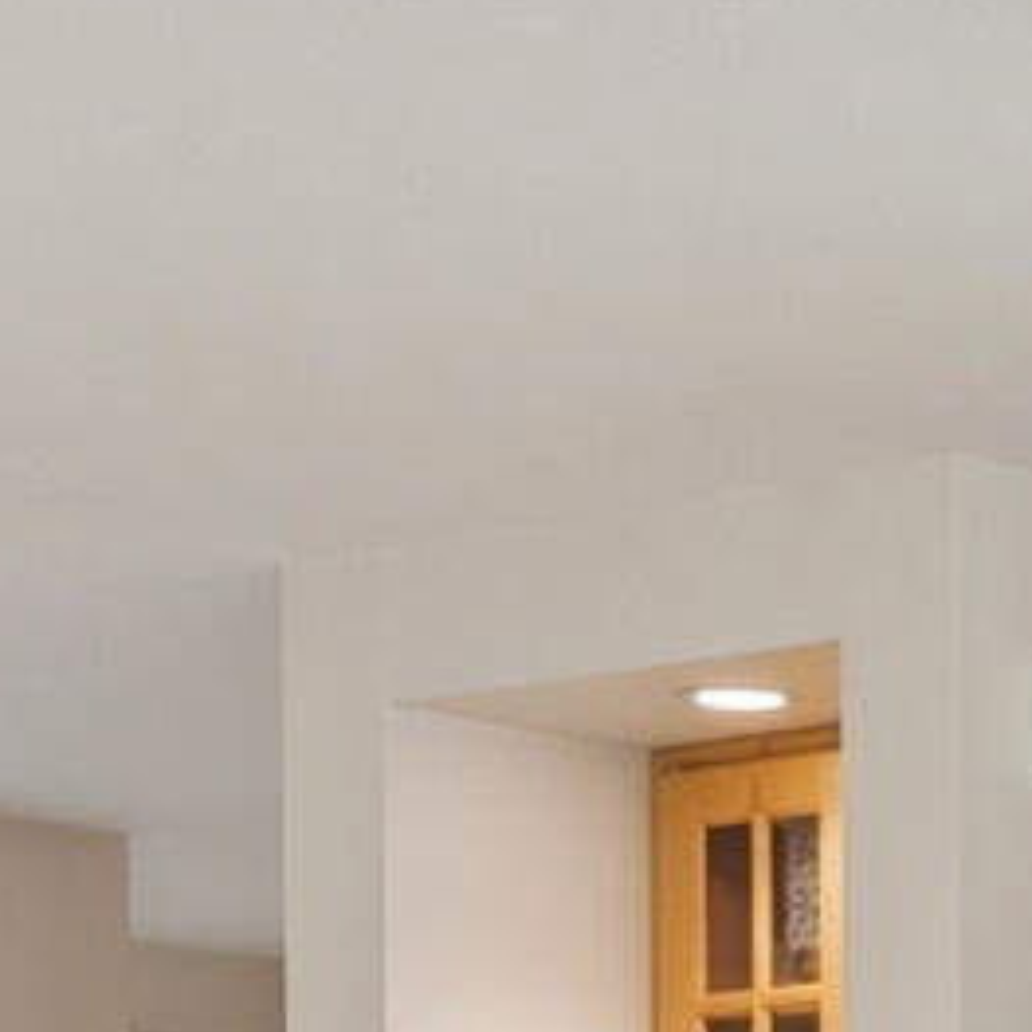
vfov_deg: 10.7
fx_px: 5228
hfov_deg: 10.4
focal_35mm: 155
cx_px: 2017
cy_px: 1740
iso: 320
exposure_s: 1/10
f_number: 7.1
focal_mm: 16
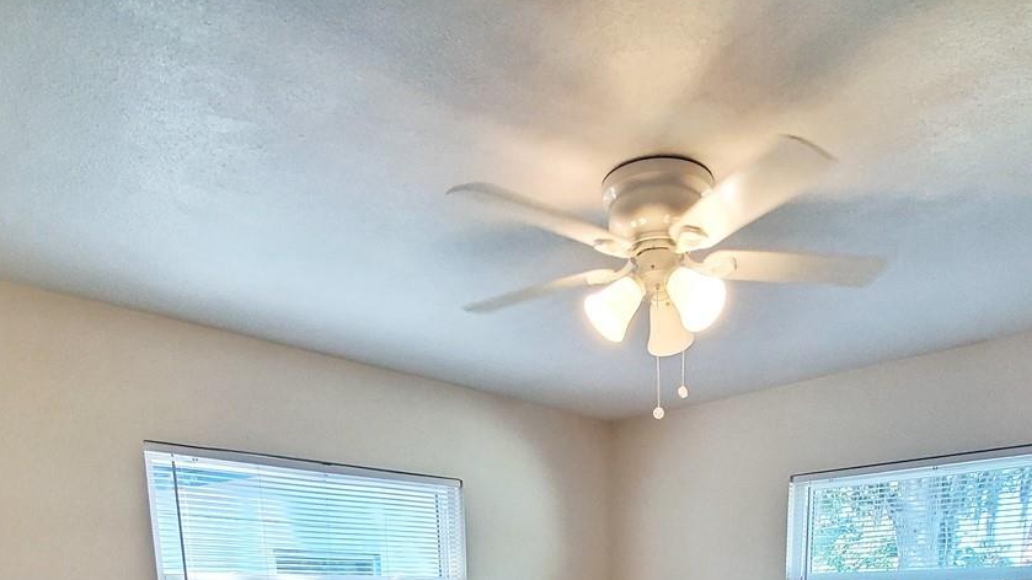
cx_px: 601
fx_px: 739
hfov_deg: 69.4
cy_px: 724
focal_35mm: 27
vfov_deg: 33.4
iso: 125
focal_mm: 1.8
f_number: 2.2
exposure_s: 1/59
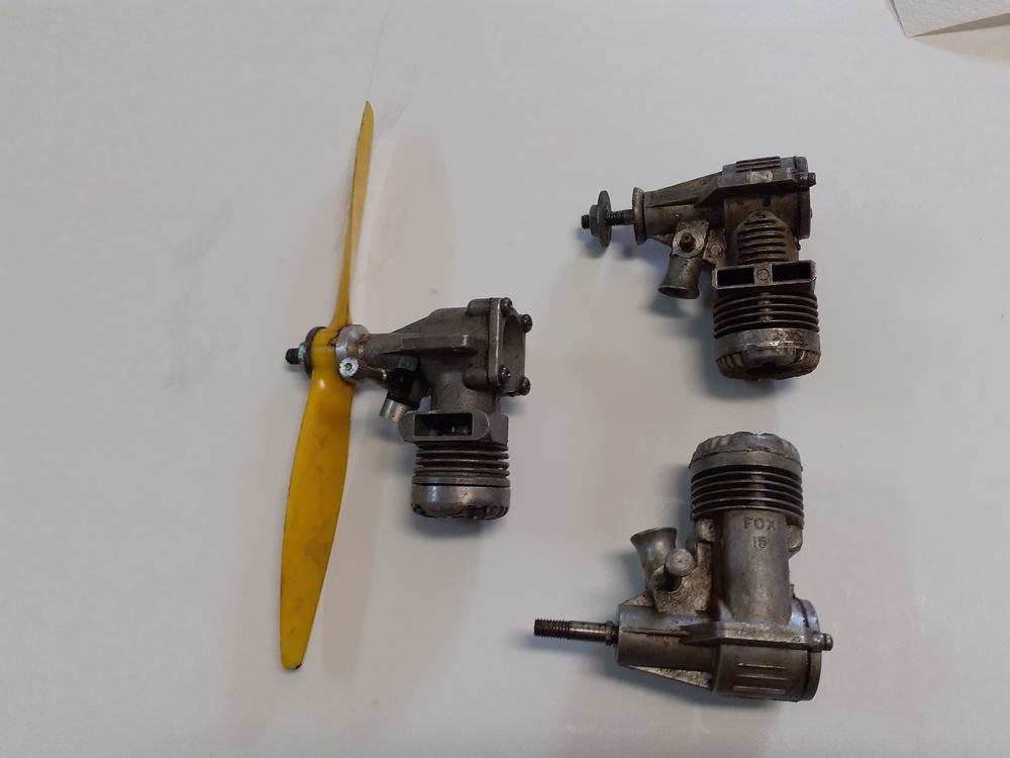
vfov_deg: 51.4
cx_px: 505
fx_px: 788
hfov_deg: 65.3
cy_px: 379
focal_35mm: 27
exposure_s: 1/50
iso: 125
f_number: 1.9
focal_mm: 3.6
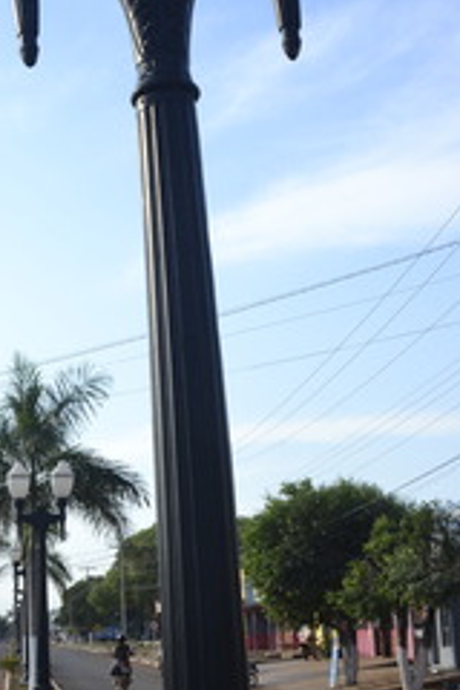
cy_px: 338
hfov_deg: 21.1
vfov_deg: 32.4
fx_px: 1188
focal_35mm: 62
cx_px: -9
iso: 100
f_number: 8
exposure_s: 1/250
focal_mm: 20
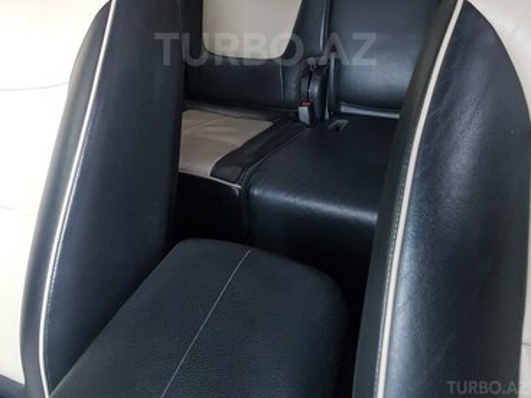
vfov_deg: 38.3
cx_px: 266
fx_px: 537
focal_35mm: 35
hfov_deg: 52.6
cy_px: 49
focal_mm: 4.2
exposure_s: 1/20
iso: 200
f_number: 1.7
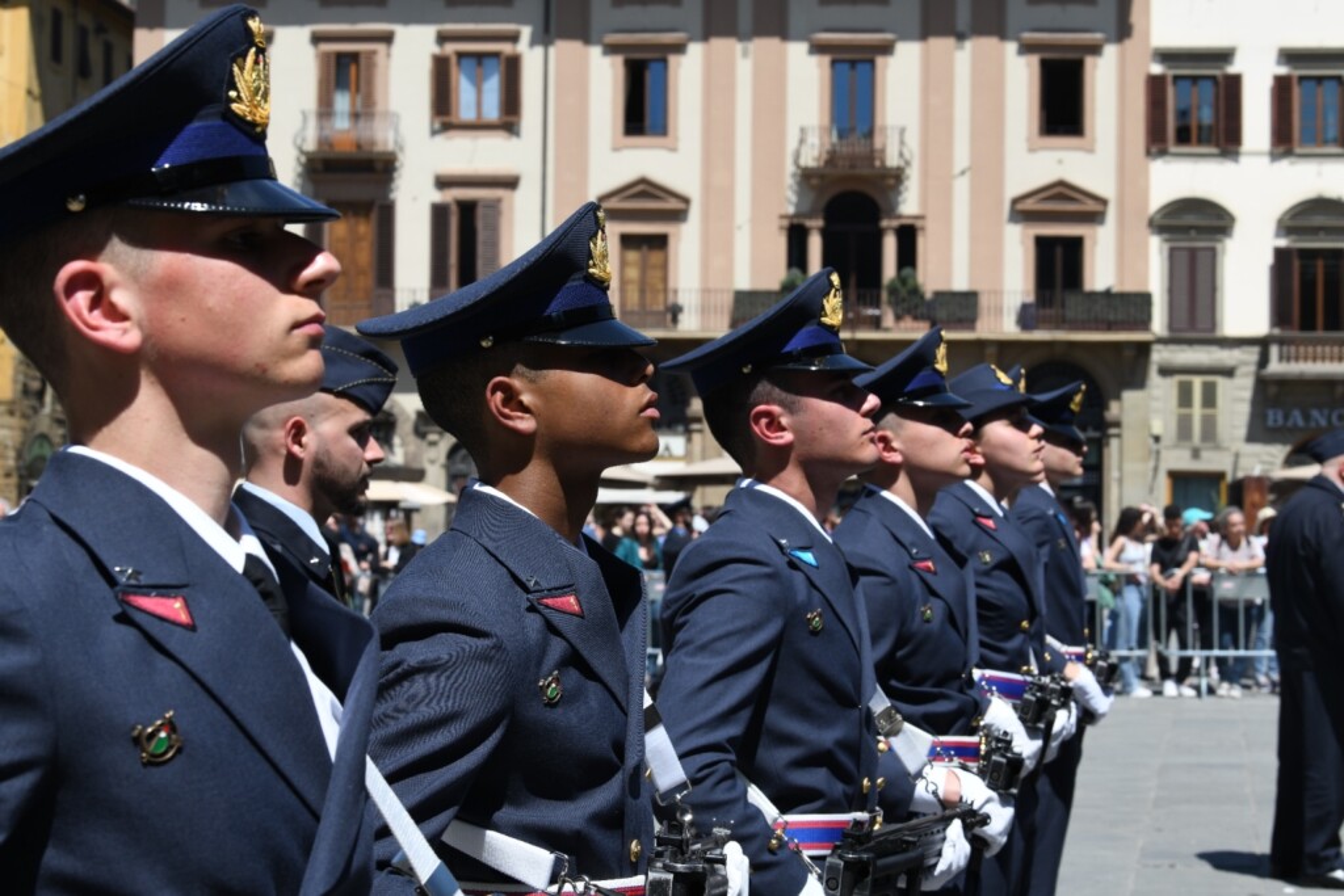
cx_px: 672
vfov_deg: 19.5
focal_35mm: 70
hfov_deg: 28.8
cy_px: 448
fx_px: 2614
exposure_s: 1/400
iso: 320
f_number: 11
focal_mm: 70
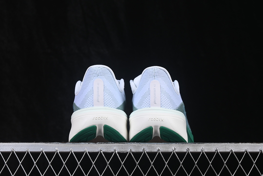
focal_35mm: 75
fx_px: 548
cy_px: 88
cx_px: 132
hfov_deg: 27.0
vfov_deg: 18.2
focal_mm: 50
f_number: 8
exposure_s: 1/80
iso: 160
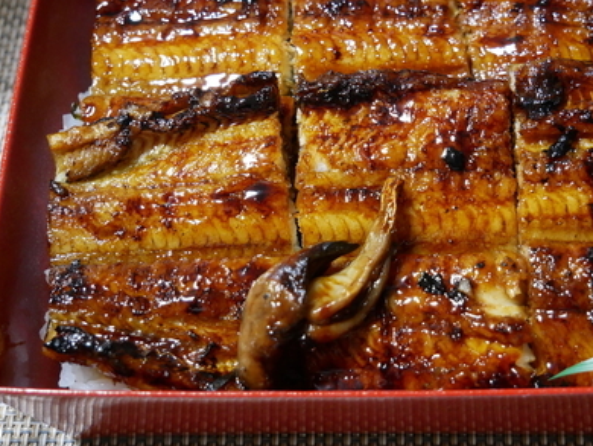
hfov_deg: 25.1
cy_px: 174
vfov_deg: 19.1
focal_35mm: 77
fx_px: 1320
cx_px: 424
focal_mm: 25
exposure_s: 1/20
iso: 800
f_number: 4.5
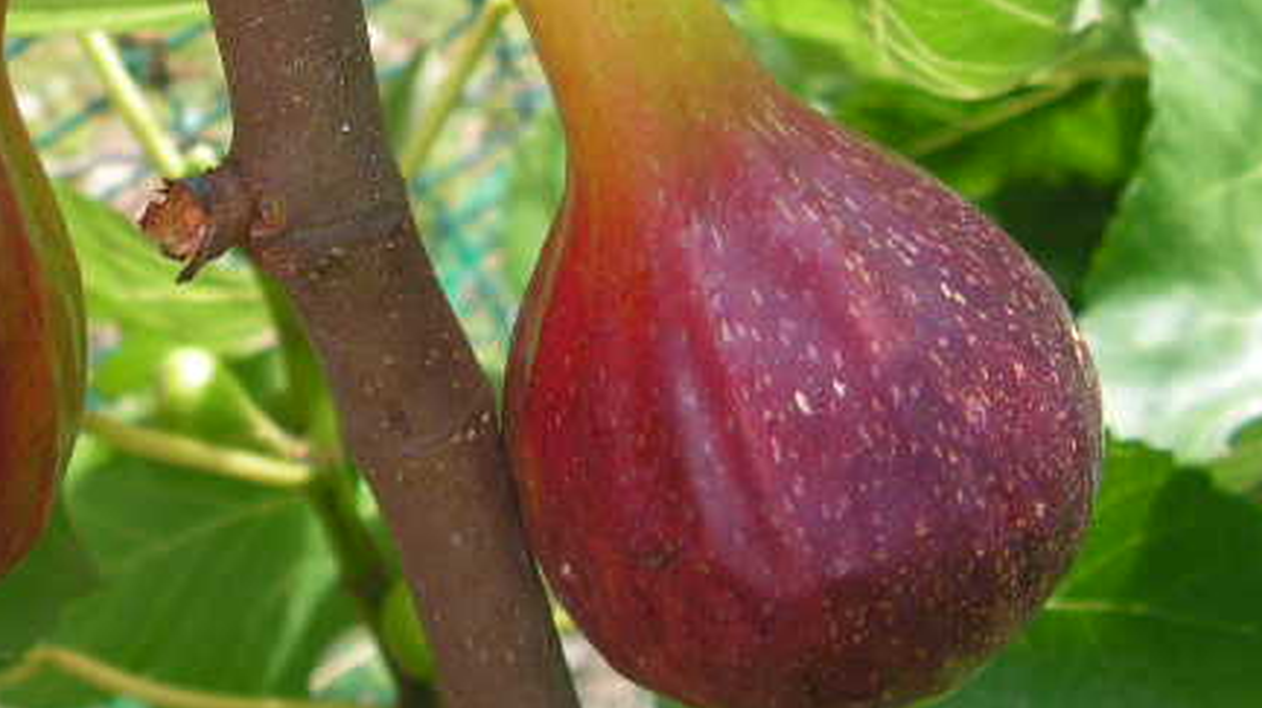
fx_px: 1940
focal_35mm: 58
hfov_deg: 35.4
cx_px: 356
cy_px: 178
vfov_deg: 20.5
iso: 64
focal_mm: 6
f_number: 3.2
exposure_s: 1/80
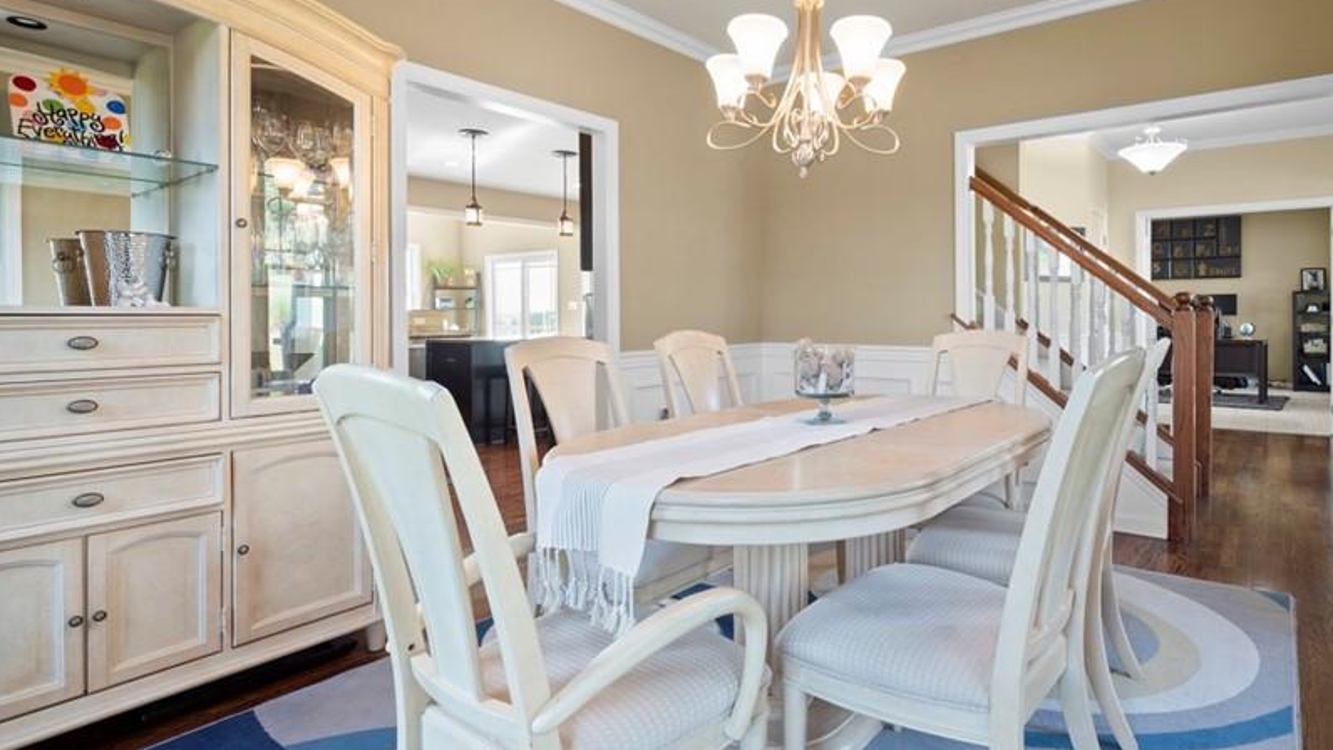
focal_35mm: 20
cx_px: 771
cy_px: 313
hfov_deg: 86.0
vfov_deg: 55.6
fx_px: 707
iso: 400
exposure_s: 1/3
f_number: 8
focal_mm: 14
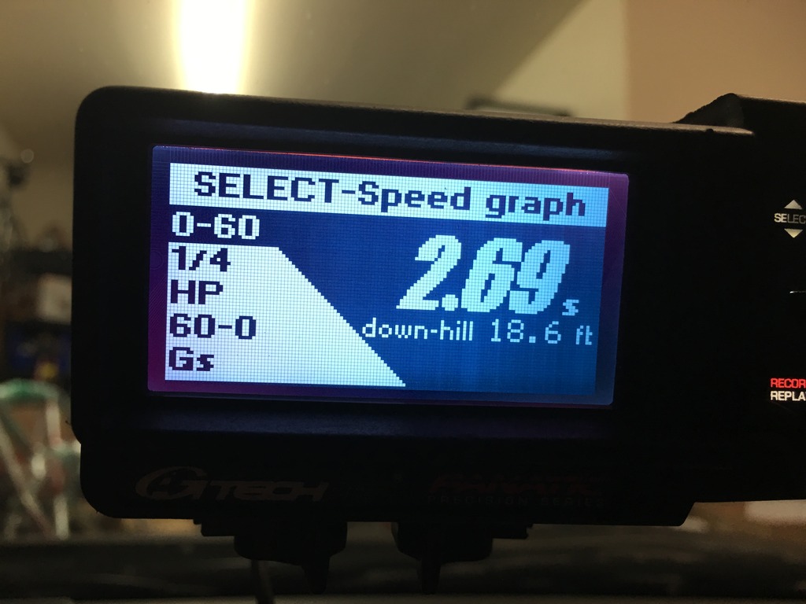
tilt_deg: +6.5
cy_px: 302
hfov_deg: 61.7
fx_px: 675
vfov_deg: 48.2
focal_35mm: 29
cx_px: 403
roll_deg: -2.2
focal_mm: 4.15
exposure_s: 1/15
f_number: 2.2
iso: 25
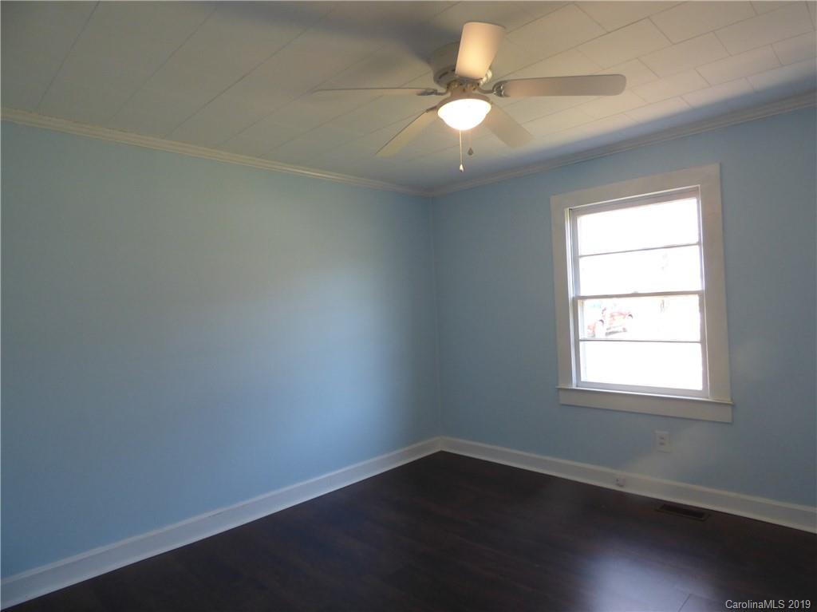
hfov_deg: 81.8
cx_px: 408
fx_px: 472
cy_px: 306
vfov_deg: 65.9
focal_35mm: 20
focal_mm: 3.58
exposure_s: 1/60
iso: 200
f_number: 2.8
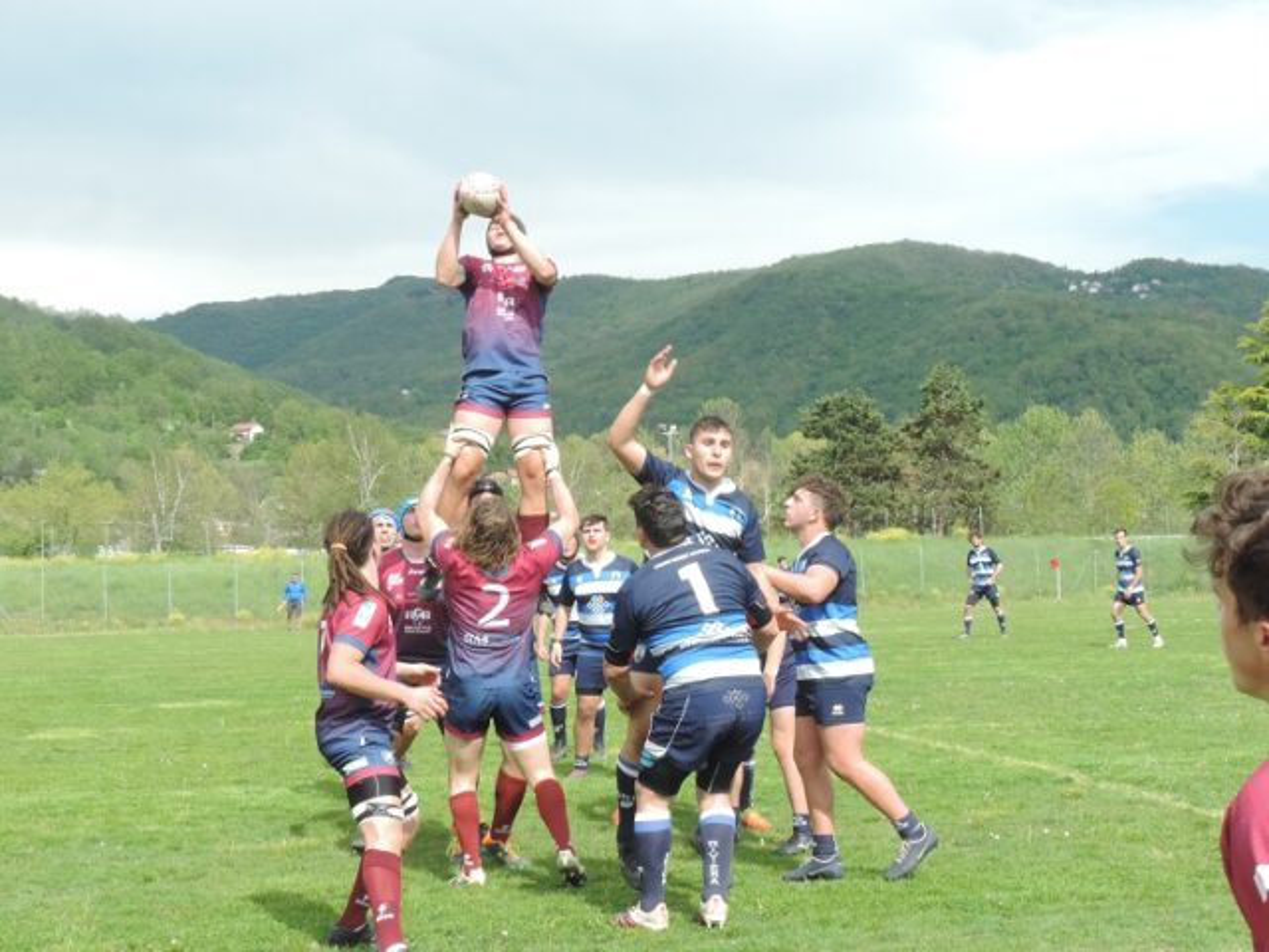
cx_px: 634
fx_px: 2200
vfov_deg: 24.4
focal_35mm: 60
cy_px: 476
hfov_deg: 32.2
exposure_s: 1/500
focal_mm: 10.7
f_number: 7.4
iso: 400
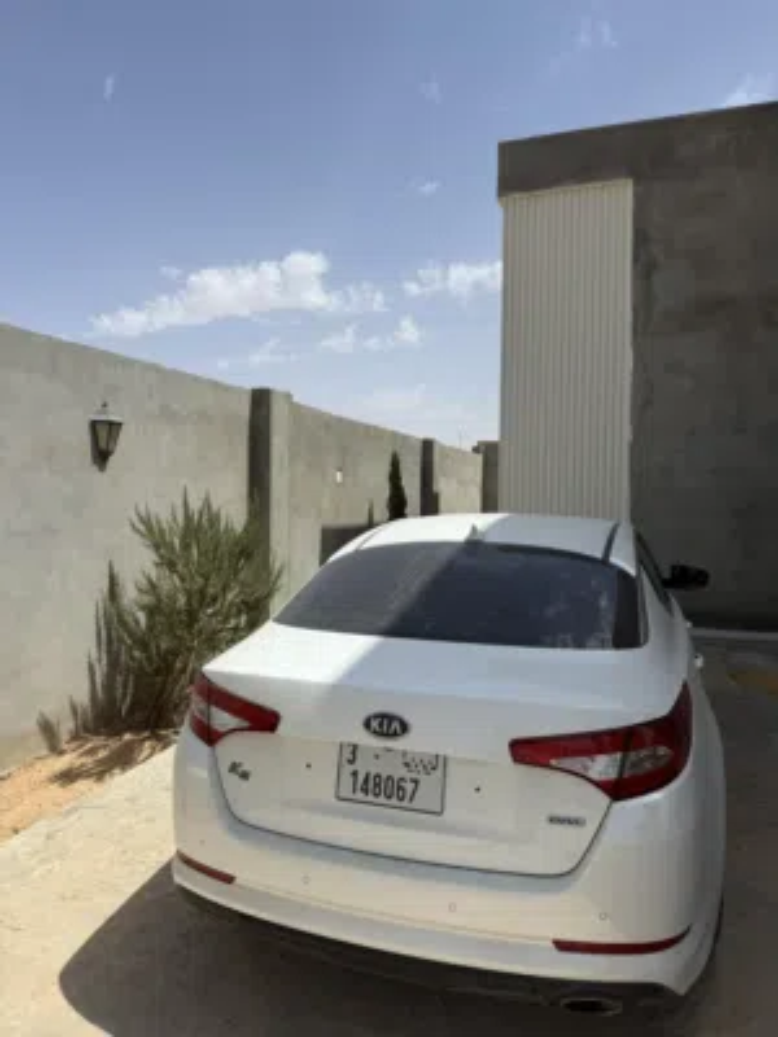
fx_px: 719
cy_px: 518
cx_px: 389
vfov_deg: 71.6
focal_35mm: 24
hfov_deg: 56.8
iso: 80
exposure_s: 1/8130
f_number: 1.78
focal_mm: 6.76
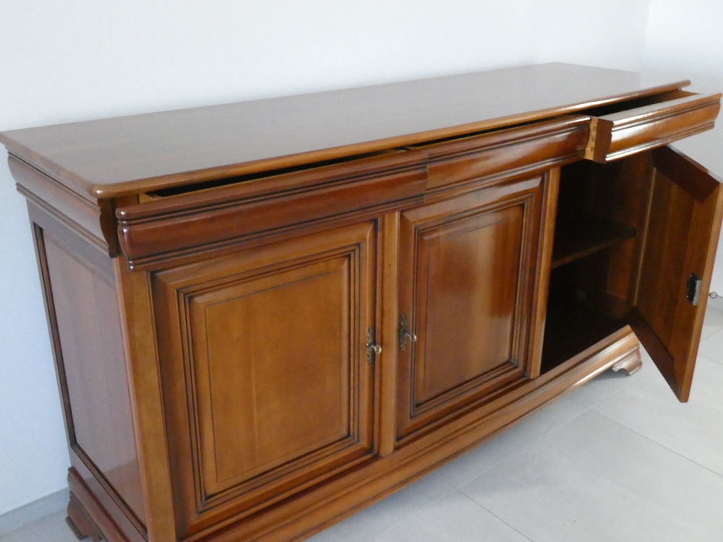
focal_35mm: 36
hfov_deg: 51.4
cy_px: 271
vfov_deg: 39.7
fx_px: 752
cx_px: 362
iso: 1600
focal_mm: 6.5
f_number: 3.5
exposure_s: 1/50
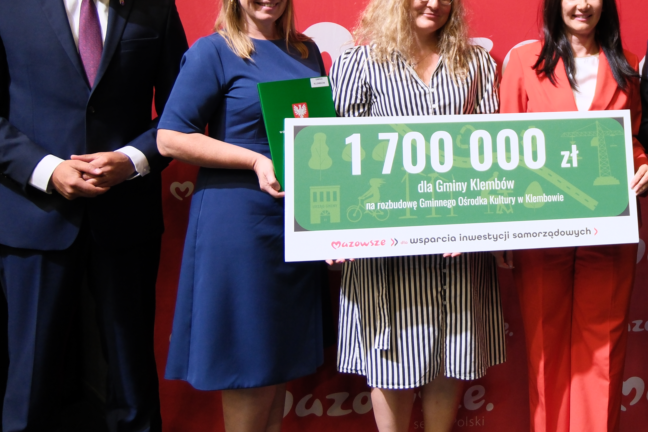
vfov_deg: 26.2
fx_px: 918
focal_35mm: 51
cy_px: 111
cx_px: 588
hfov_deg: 36.4
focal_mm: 17
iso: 1250
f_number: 2.8
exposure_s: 1/125
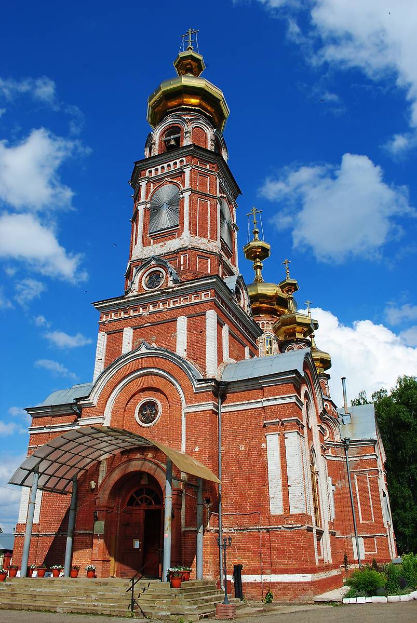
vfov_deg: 67.3
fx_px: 468
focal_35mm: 27
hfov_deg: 48.0
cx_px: 208
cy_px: 312
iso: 100
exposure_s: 1/250
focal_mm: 18
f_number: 10
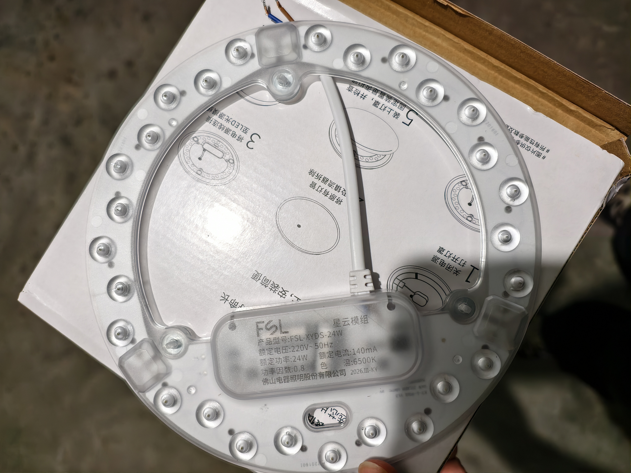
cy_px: 236
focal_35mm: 23
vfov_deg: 58.9
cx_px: 316
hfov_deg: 73.9
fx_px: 419
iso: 410
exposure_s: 1/50
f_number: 1.57
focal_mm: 6.54
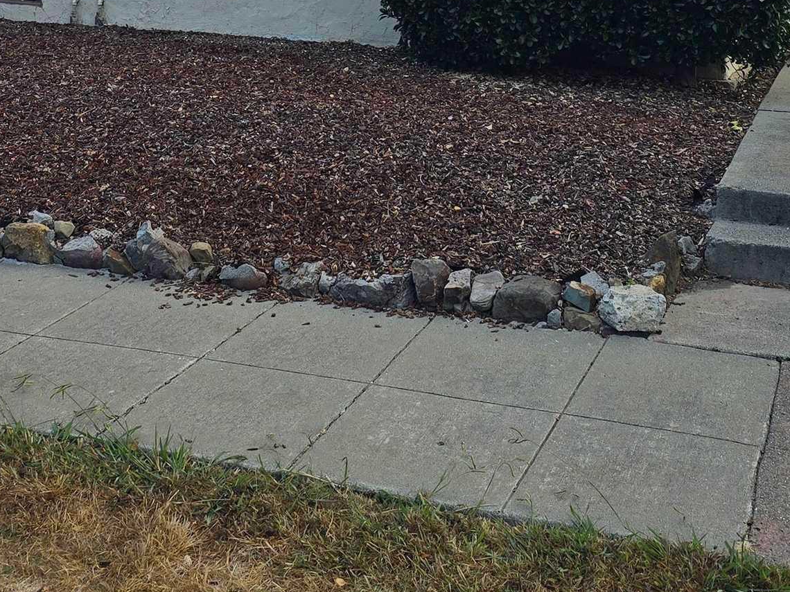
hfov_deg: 31.2
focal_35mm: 62
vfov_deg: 21.2
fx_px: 1415
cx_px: 371
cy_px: -198
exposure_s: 1/190
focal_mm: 6.3
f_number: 1.7
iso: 12
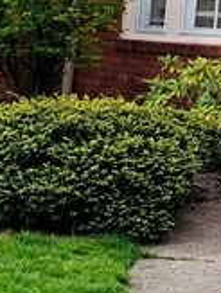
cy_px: -259
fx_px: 1382
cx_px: 491
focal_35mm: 163
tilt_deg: +10.7
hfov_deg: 8.5
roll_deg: -2.9
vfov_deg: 11.2
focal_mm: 4.25
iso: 25
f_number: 1.8
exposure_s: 1/251
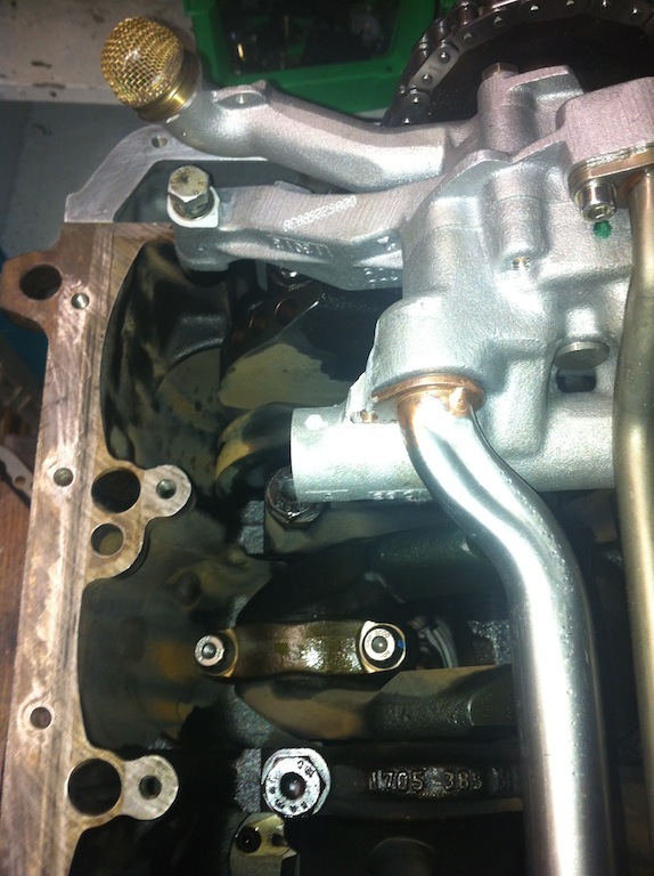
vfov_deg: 52.7
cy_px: 438
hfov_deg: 40.6
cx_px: 327
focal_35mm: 35
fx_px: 884
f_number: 2.8
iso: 100
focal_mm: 3.85
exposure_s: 1/15
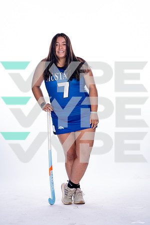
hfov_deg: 11.2
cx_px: 75
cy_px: 112
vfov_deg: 16.8
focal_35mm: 122
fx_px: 762
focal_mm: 122
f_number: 5.6
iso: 800
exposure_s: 1/250
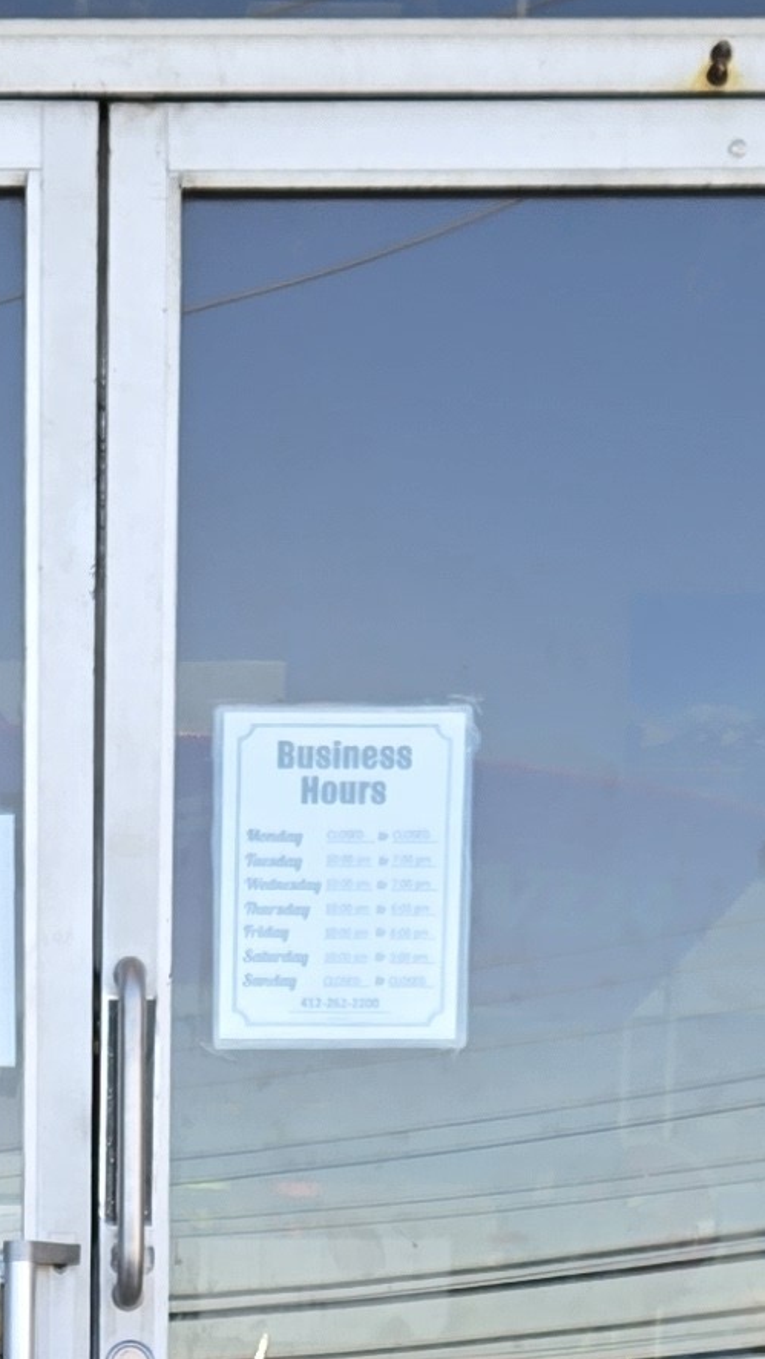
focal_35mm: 113
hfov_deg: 10.6
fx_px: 4075
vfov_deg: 16.5
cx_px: 9
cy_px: 2266
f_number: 1.8
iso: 25
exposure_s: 1/200
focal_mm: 5.4
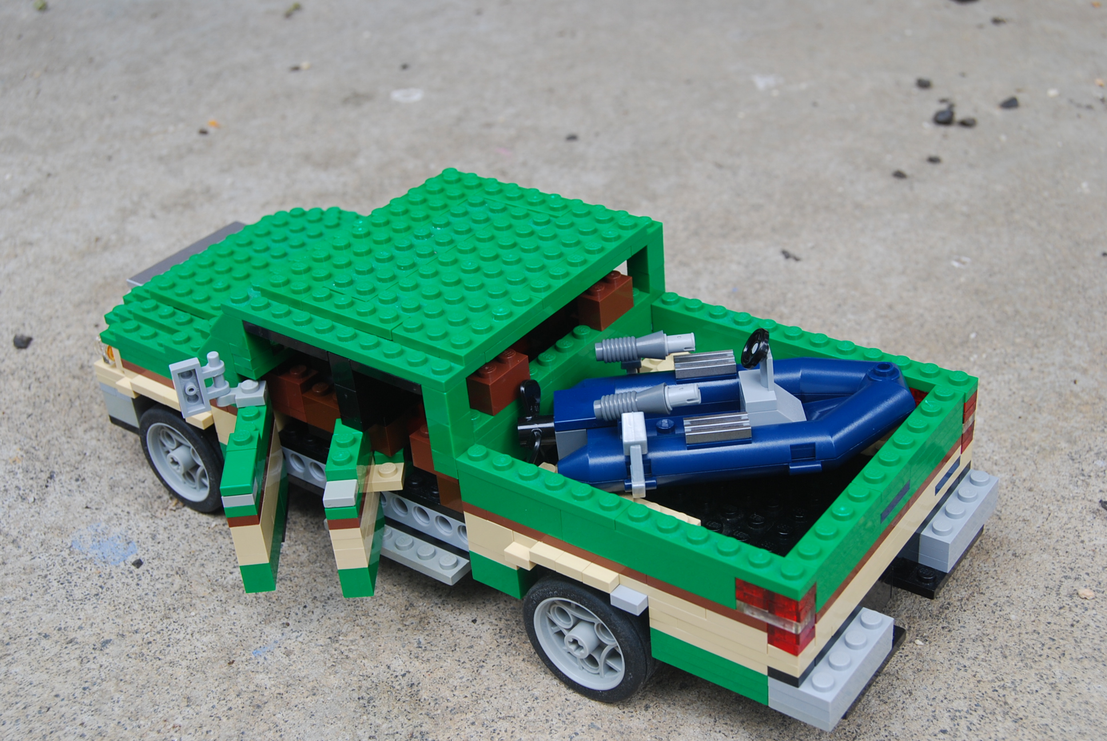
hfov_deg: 42.3
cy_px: 370
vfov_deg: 29.0
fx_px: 1432
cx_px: 554
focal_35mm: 46
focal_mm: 31
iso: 200
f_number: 8
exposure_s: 1/60
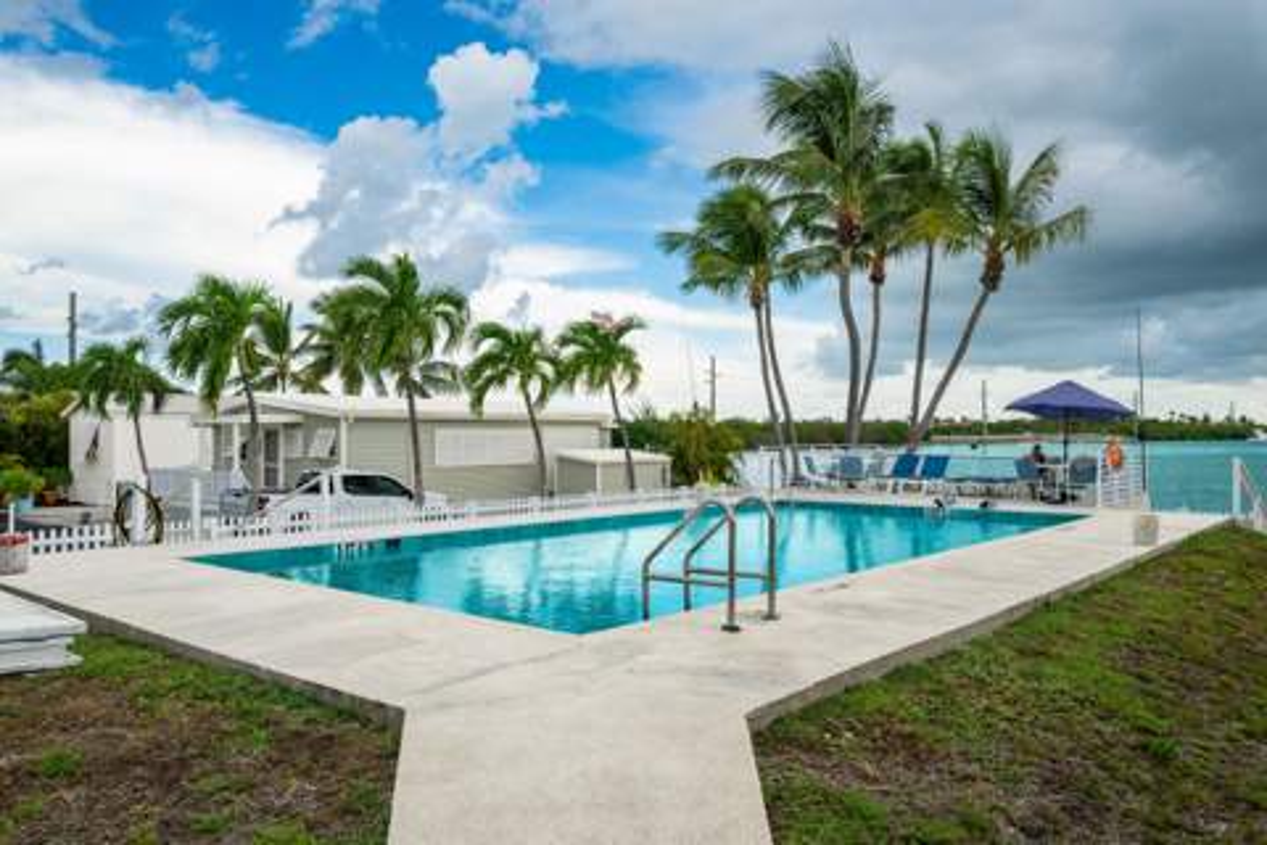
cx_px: 634
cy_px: 422
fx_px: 897
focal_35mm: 26
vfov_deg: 50.4
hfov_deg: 70.4
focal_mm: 25.5
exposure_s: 1/200
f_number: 8
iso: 125
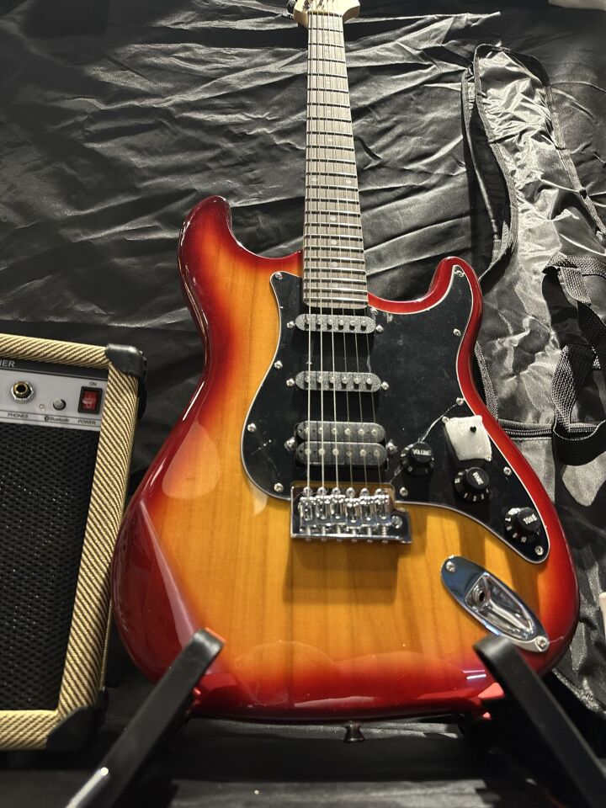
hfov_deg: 56.8
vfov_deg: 71.6
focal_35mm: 24
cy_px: 404
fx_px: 560
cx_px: 303
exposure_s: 1/50
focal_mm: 6.86
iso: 200
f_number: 1.78
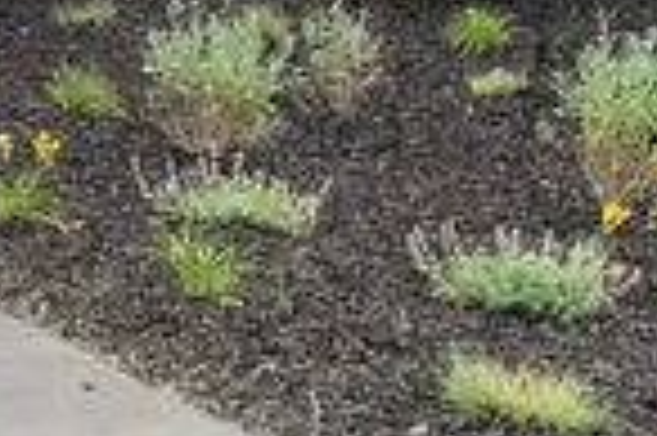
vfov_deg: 6.1
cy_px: -748
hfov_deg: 7.7
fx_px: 3846
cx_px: -1642
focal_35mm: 211
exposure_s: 1/800
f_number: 8
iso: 320
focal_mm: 30
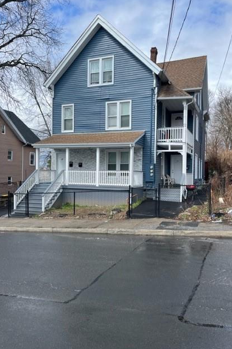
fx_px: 271
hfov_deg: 46.4
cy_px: 178
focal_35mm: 28
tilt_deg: +1.2
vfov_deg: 65.5
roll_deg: -1.1
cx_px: 116
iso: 50
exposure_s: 1/2688
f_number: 1.6
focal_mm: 5.1
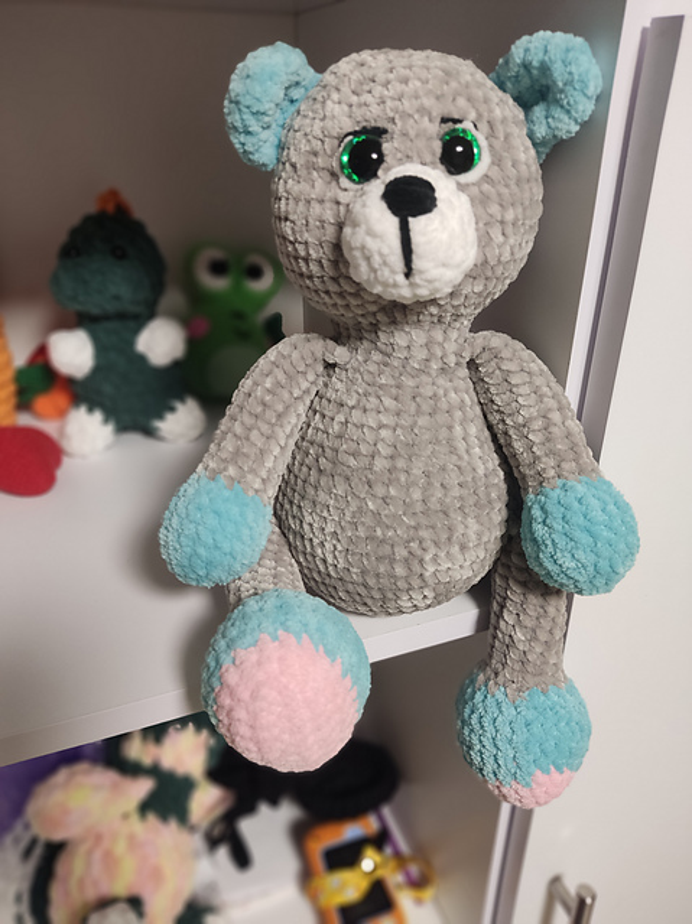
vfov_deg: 69.4
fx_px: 667
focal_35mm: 25
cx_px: 346
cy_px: 462
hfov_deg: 54.8
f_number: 1.79
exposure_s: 1/50
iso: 460
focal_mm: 4.71
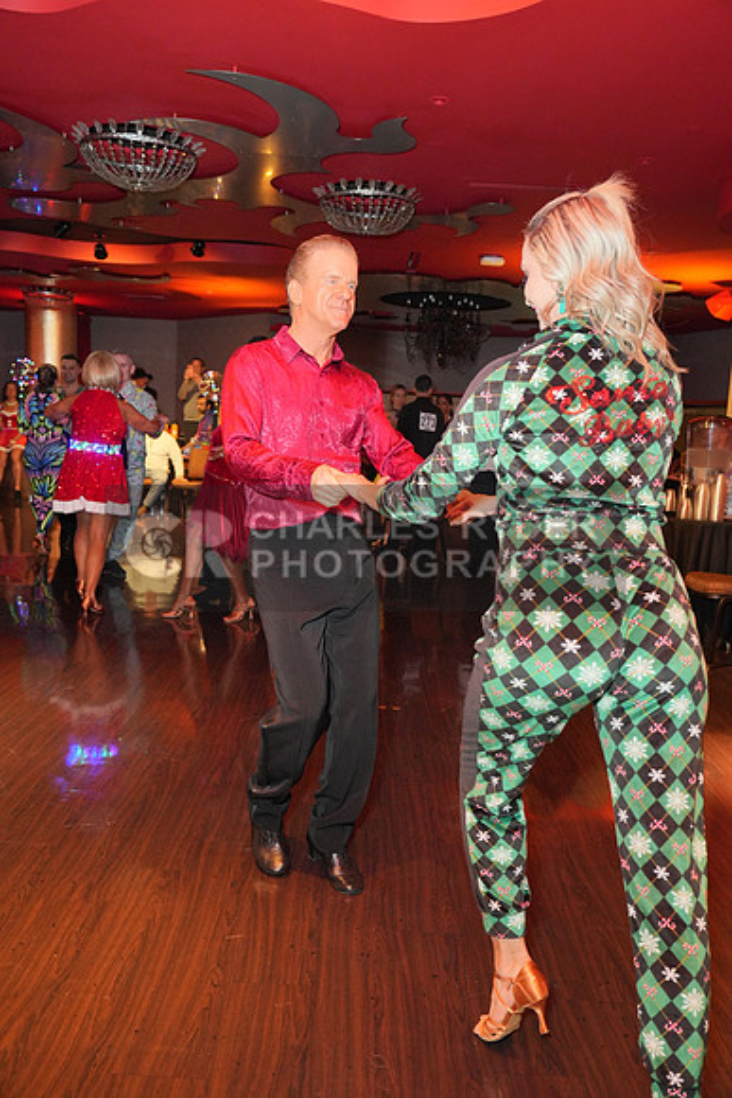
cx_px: 366
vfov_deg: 63.6
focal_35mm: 29
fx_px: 884
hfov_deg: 45.0
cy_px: 549
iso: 4000
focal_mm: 29
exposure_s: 1/125
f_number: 4
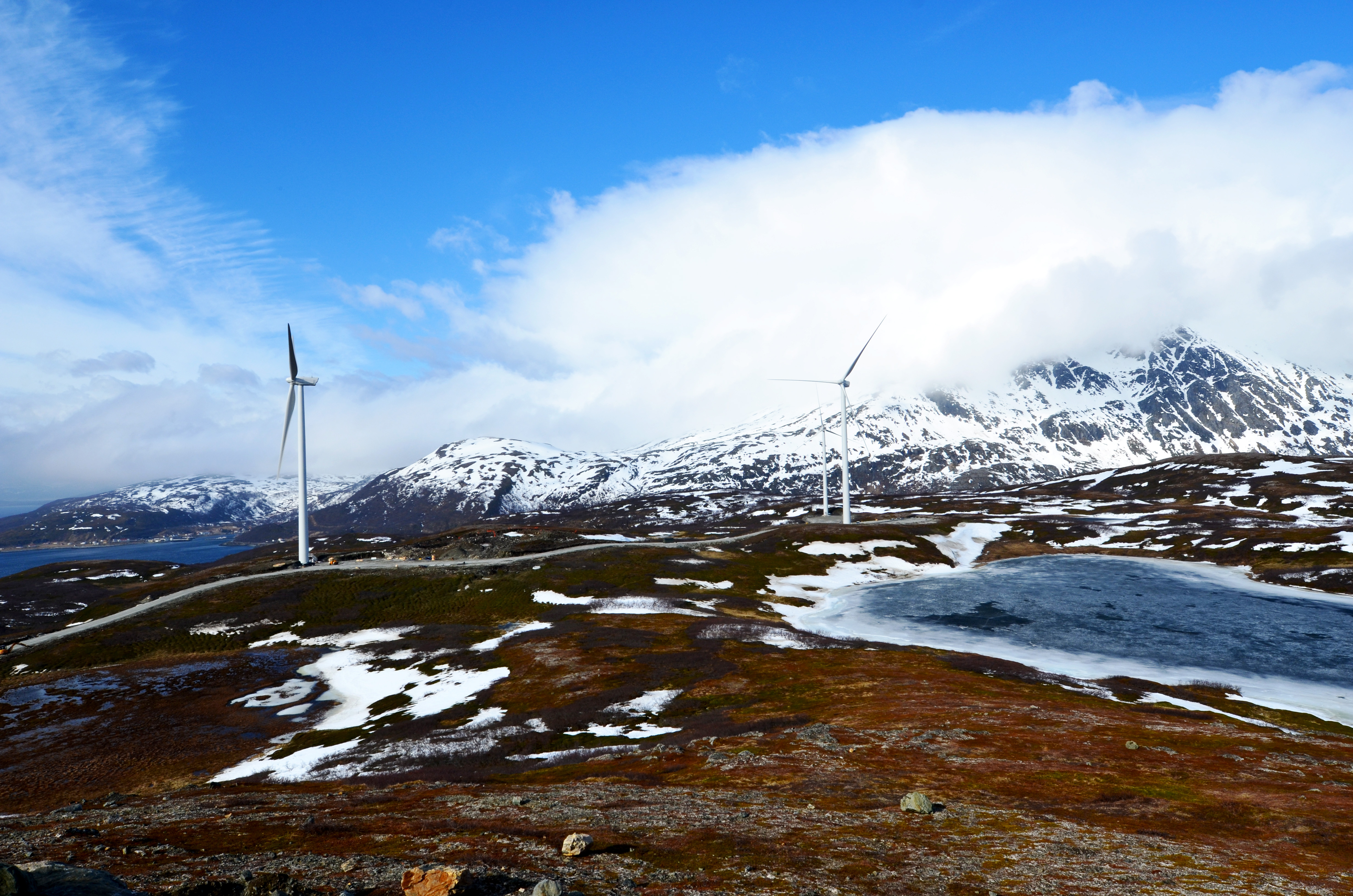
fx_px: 788
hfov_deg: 81.3
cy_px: 448
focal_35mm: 21
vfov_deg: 59.3
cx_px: 676
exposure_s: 1/400
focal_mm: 14
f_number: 11
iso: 200
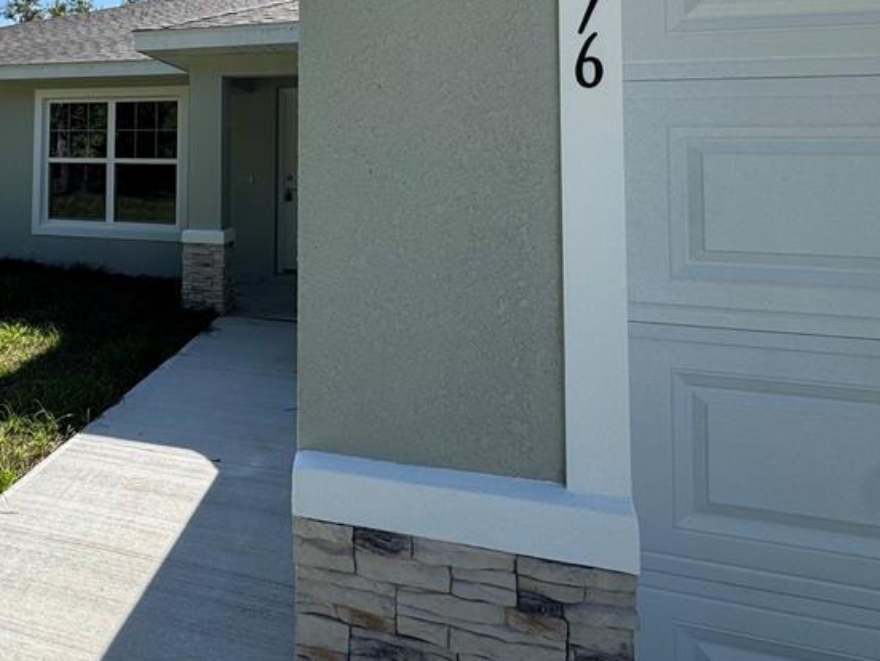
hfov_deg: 62.6
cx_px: 200
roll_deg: -0.8
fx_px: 661
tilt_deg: +3.0
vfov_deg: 50.0
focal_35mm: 26
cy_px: 133
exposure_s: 1/1063
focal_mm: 2.22
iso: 40
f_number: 2.2
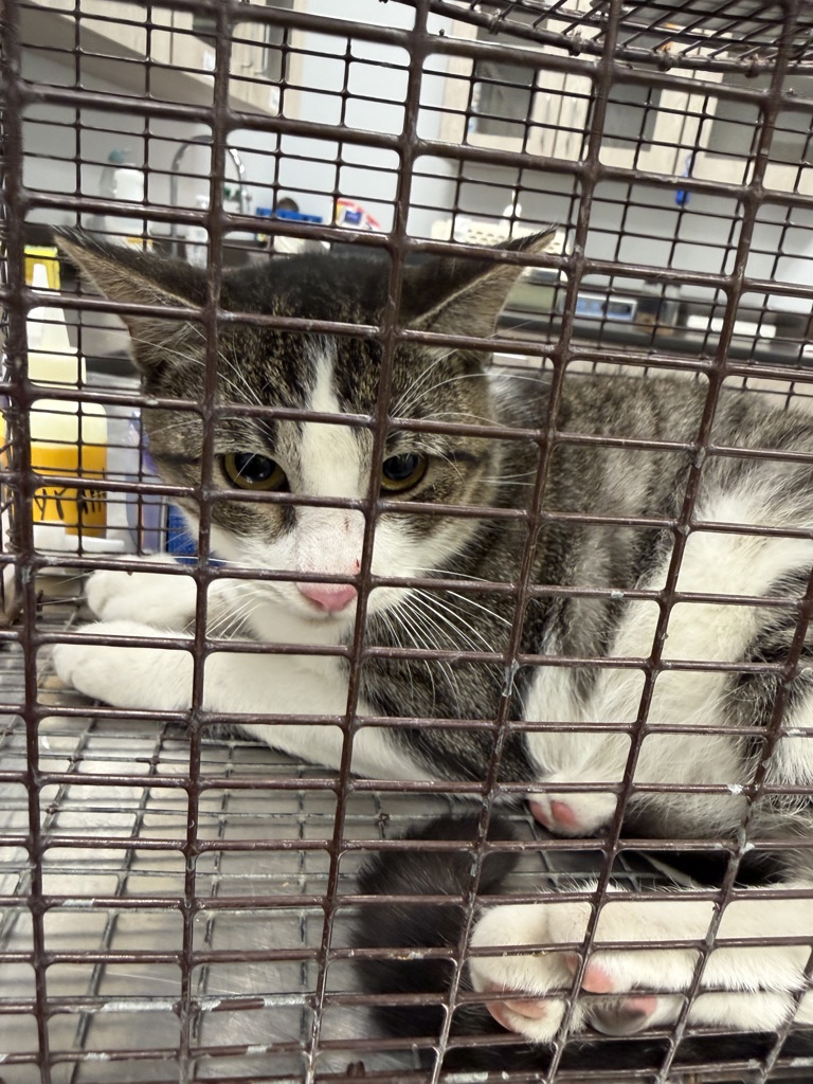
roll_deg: -8.0
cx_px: 406
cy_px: 542
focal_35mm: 24
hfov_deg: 56.8
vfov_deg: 71.6
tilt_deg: -17.9
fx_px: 752
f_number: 2.2
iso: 250
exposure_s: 1/60
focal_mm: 2.22
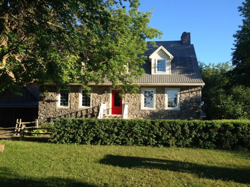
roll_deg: -1.6
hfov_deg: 55.4
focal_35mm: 33
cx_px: 125
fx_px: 238
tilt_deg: +4.6
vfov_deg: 42.9
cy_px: 94
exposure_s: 1/542
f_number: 2.4
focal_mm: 4.12
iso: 50
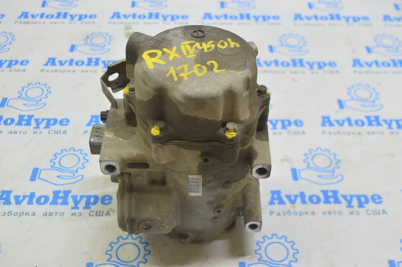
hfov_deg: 43.6
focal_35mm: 45
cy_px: 134
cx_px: 201
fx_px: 502
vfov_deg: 29.8
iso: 400
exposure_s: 1/20
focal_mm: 30
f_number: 5.6
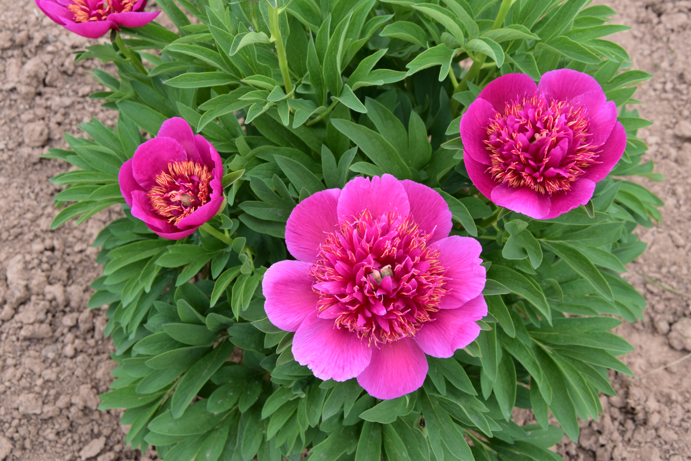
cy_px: 230
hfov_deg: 33.4
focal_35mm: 60
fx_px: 1152
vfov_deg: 22.6
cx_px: 346
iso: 400
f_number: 9
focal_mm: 40
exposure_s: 1/100
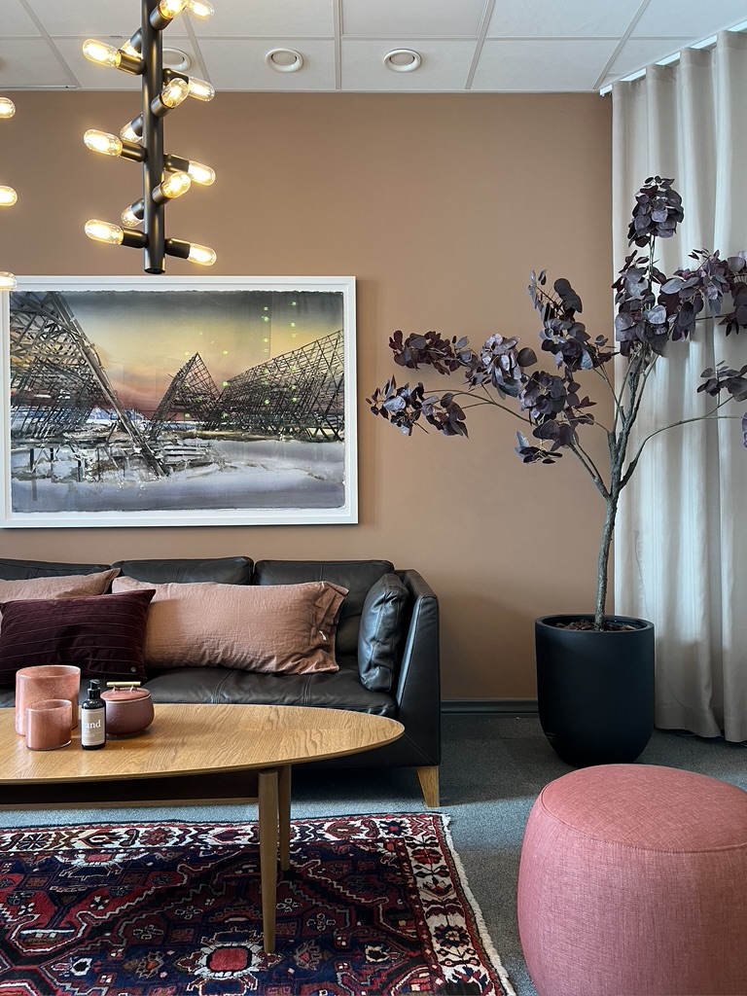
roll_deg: +1.0
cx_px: 374
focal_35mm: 26
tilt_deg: +0.8
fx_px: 748
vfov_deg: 67.3
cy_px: 498
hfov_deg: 53.1
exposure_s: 1/50
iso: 200
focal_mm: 5.7
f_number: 1.5
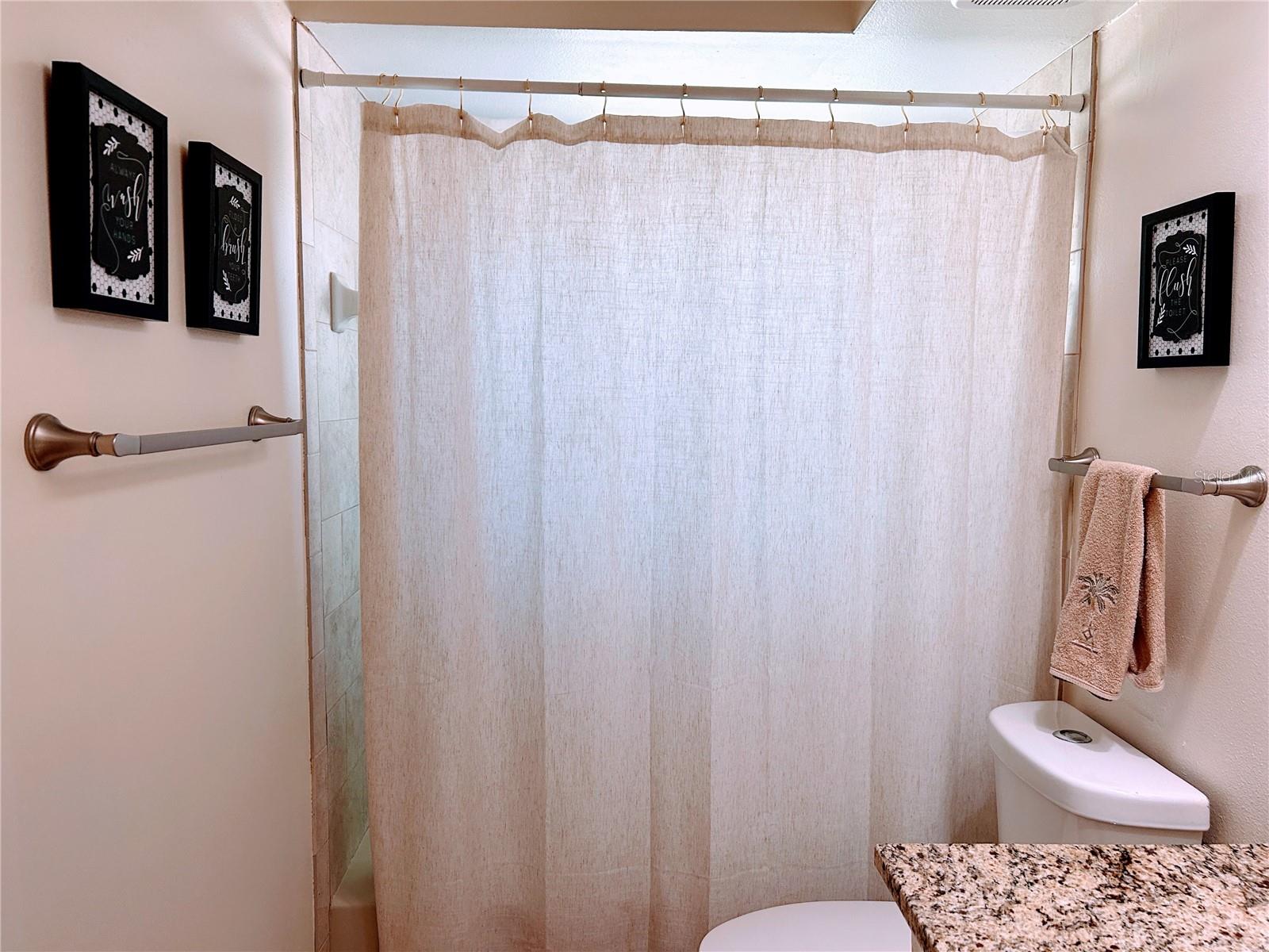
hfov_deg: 67.3
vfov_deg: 53.1
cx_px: 634
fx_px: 953
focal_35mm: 26
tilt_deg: -4.6
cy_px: 476
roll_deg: +0.0
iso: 125
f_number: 1.5
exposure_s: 1/60
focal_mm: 5.7
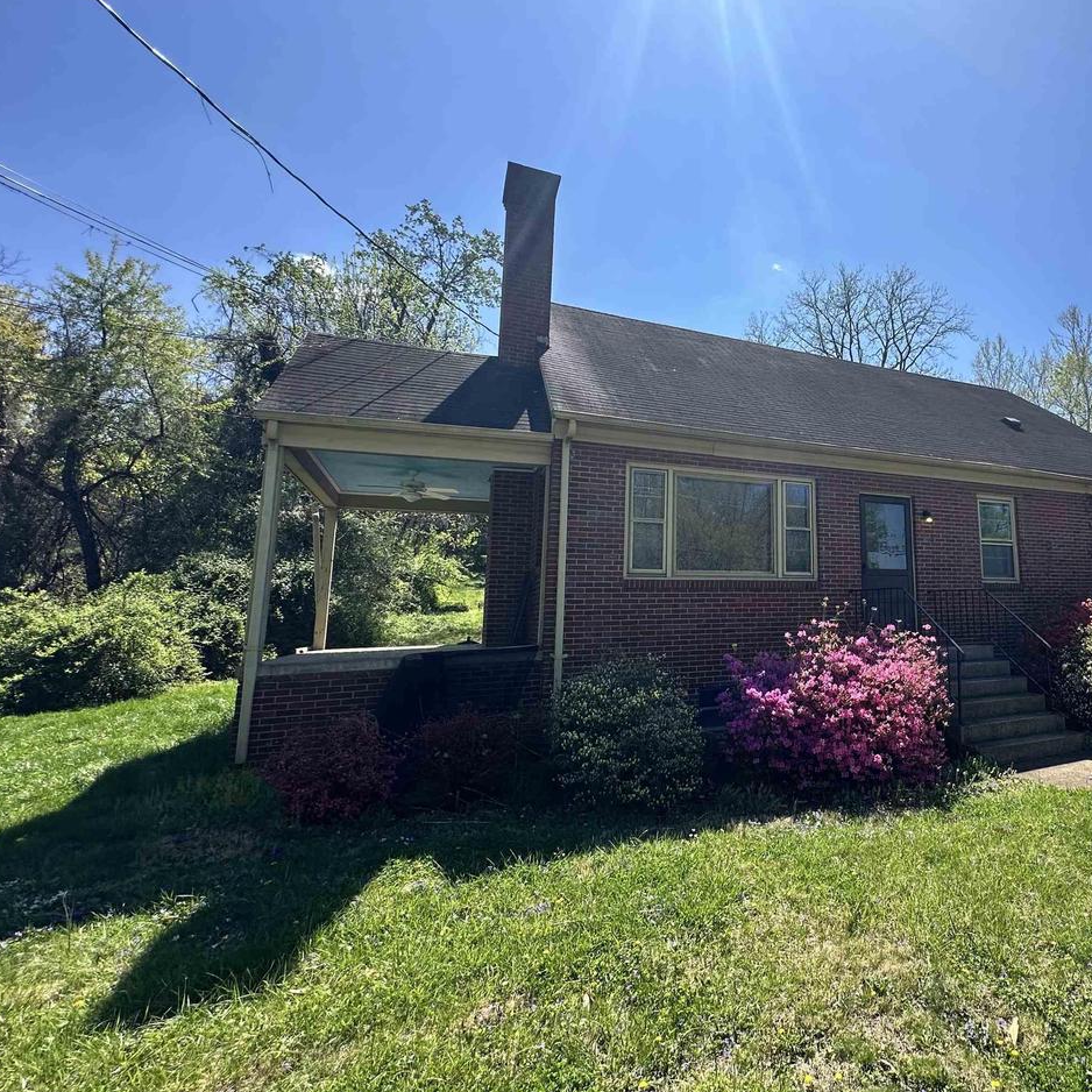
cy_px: 508
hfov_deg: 72.8
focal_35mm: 19
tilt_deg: +8.8
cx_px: 806
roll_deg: +0.8
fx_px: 678
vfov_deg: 77.6
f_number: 2.2
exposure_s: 1/1435
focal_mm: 2.22
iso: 50
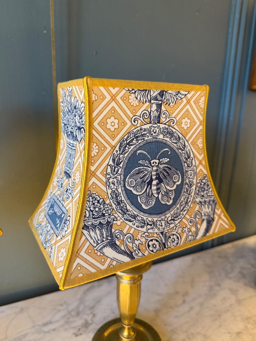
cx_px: 128
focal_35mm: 24
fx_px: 237
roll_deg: -1.6
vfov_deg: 71.6
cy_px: 170
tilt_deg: -14.9
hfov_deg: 56.8
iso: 200
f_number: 1.78
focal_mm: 6.76
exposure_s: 1/74
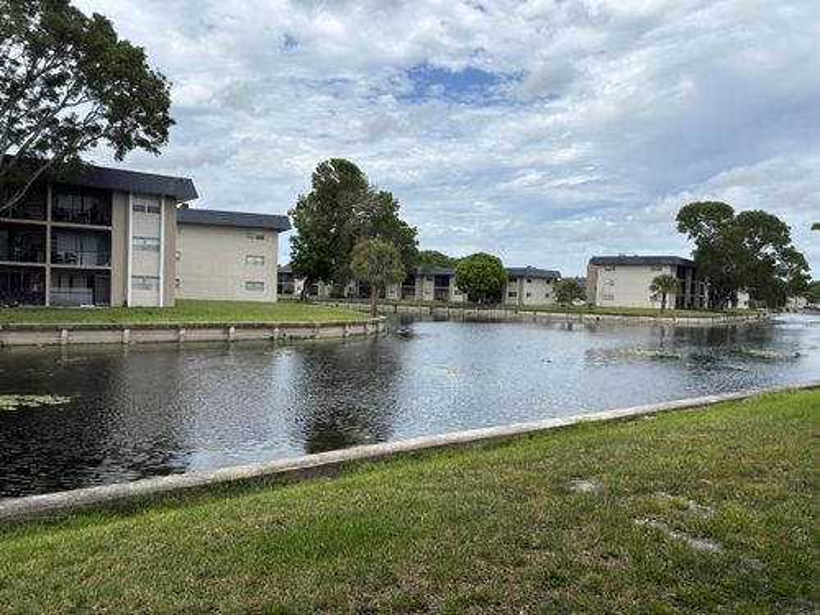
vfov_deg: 53.1
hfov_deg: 67.3
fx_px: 616
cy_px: 308
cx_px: 410
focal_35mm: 26
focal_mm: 5.96
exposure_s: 1/4630
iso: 50
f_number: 1.6
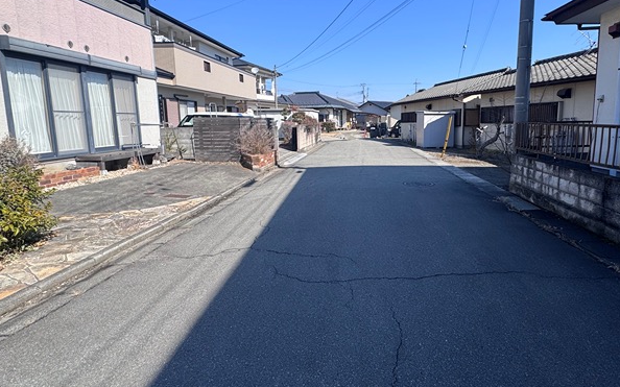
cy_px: 164
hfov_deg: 84.4
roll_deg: +0.6
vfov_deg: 59.3
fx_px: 338
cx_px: 359
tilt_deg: -7.2
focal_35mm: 20
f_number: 2.2
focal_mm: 2.22
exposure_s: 1/1420
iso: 50
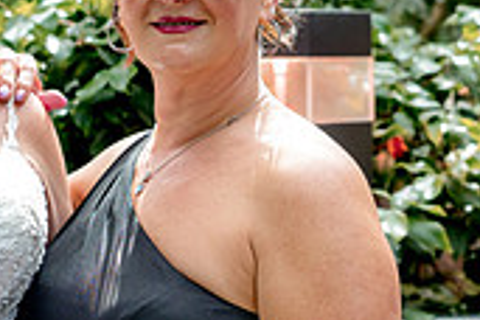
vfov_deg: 8.1
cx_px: 59
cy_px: 119
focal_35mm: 170
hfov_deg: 12.0
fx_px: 2266
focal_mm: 50
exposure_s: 1/640
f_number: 3.5
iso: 640
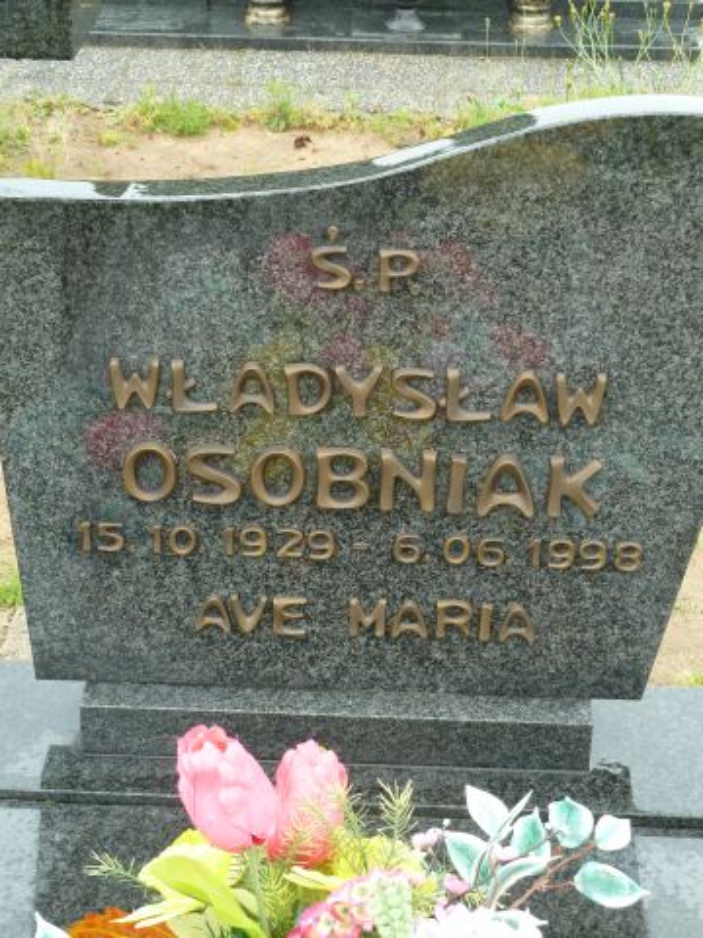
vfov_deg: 25.0
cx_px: 352
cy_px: 469
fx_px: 2112
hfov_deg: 18.9
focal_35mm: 78
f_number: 4.2
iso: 100
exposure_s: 1/40
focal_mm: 12.8
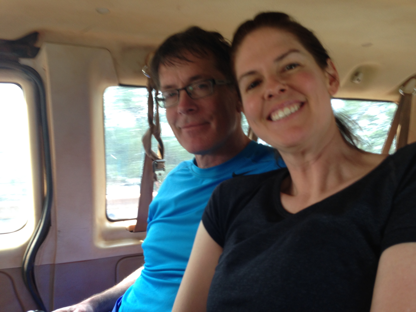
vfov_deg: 42.9
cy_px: 156
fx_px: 397
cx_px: 208
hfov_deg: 55.4
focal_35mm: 33
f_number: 2.4
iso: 50
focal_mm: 4.12
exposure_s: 1/24
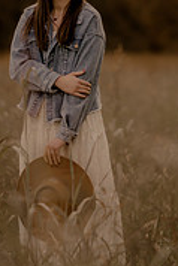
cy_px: -10
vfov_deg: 6.4
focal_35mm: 321
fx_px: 2376
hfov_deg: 4.3
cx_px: 76
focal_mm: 85
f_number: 1.4
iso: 200
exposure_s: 1/3200
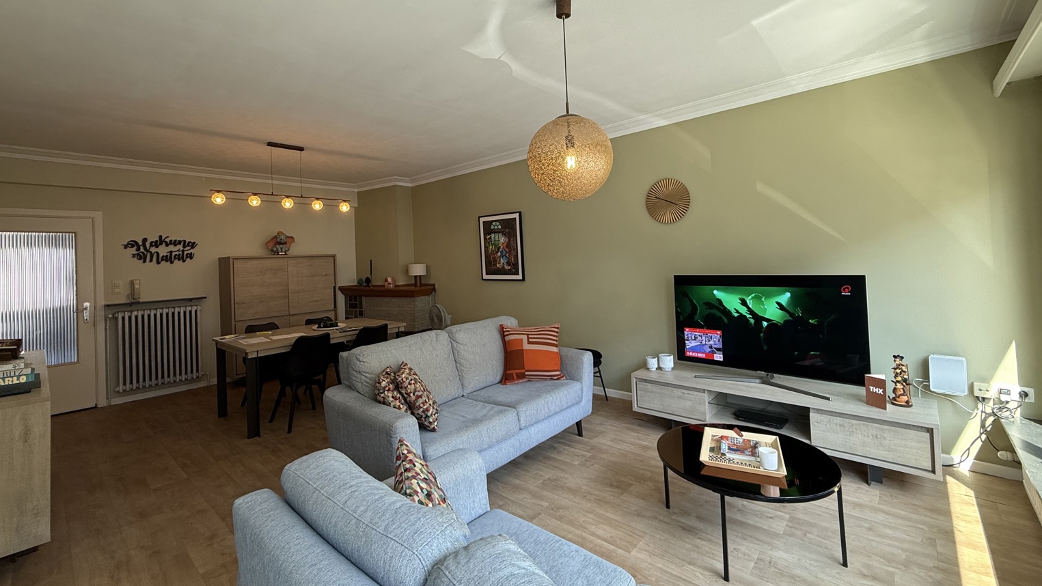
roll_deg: +2.1
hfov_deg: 99.3
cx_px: 505
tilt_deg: +1.6
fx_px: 442
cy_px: 251
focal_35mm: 16
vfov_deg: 66.8
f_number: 2.2
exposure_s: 1/99
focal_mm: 2.22
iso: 100
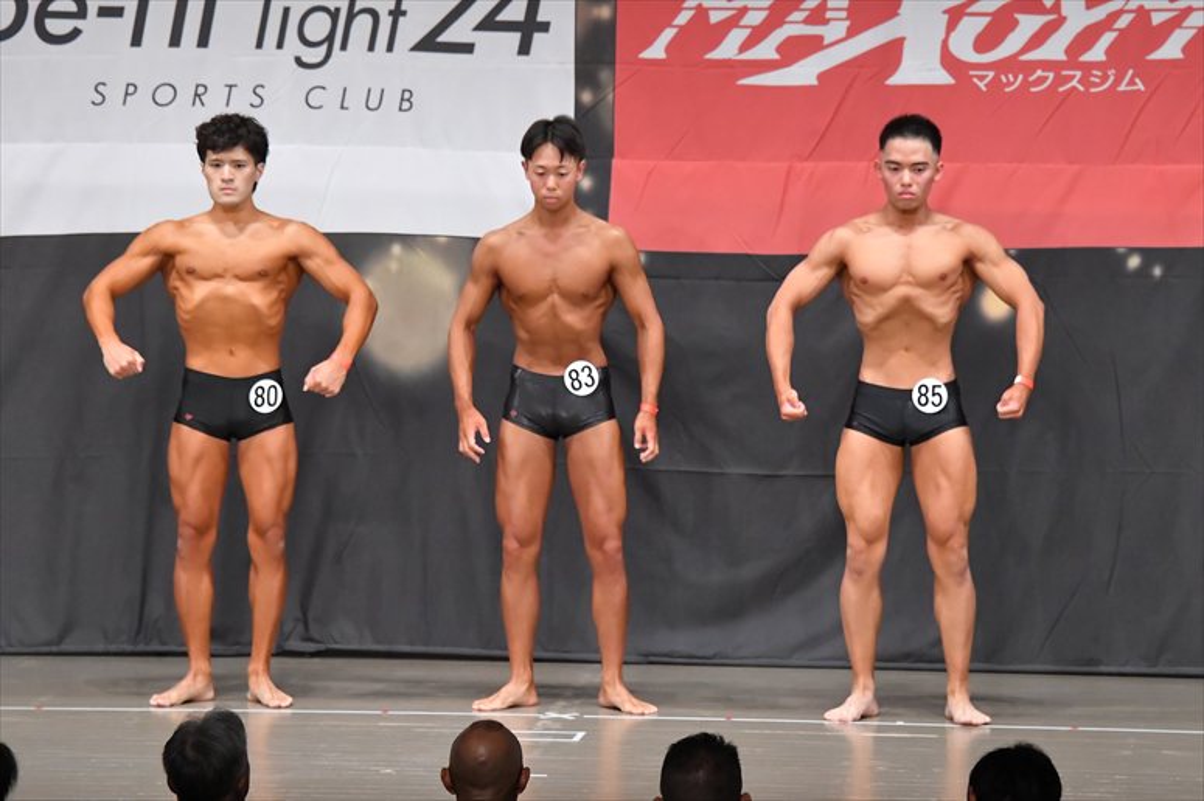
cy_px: 400
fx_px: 6251
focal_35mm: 187
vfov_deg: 7.3
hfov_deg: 11.0
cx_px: 602
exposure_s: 1/400
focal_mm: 125
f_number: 5.6
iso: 6400
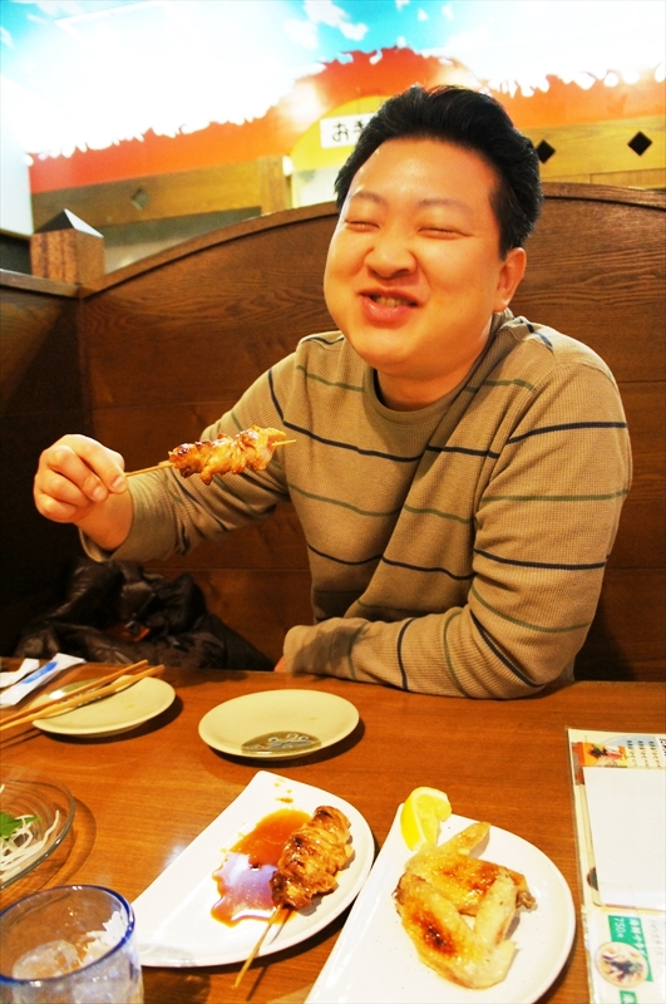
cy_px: 502
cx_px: 333
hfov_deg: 47.8
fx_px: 751
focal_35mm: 27
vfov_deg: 67.5
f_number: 3.5
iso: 1600
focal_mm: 18
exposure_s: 1/40
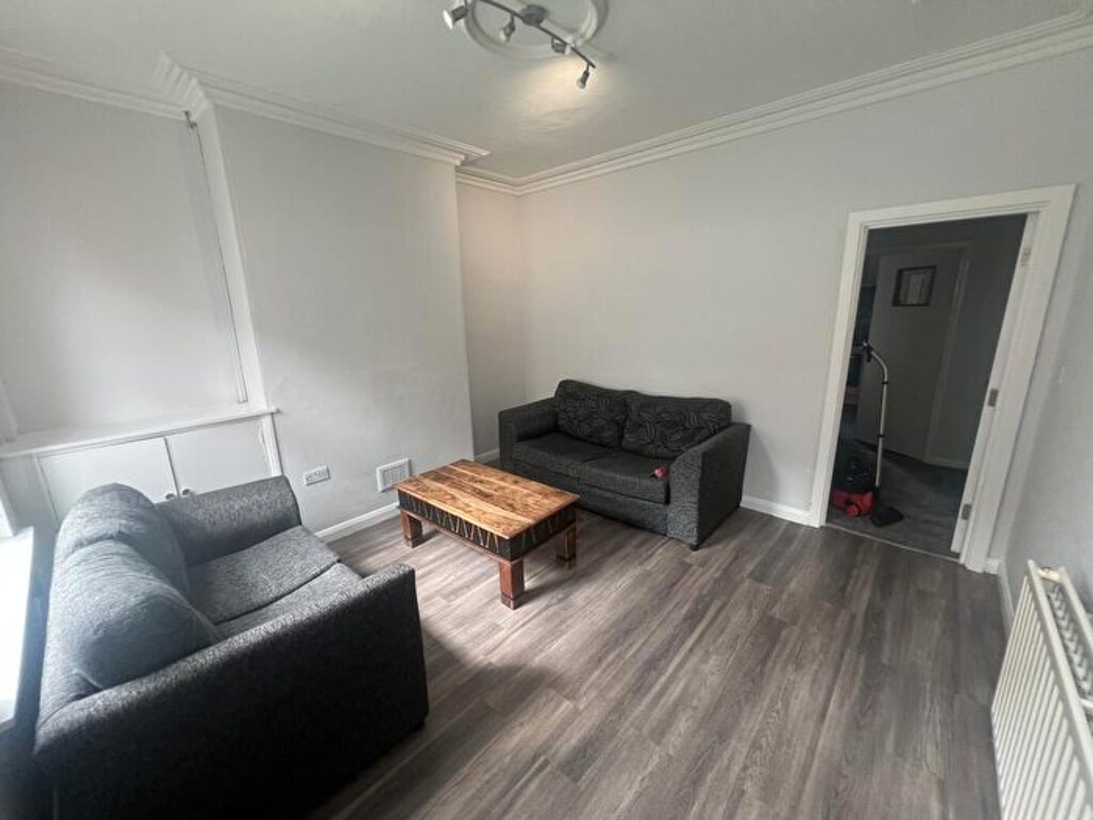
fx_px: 410
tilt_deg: -15.0
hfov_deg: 106.2
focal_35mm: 13
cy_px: 410
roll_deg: +1.5
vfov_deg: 89.9
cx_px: 546
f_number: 1.8
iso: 160
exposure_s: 1/99
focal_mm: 1.57
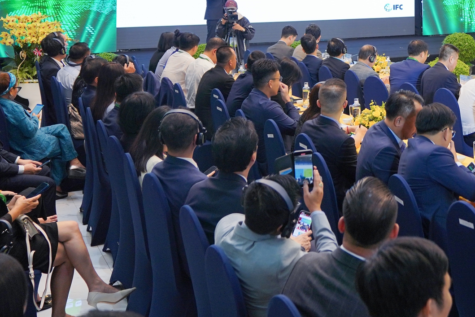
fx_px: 765
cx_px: 475
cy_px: -64
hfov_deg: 31.8
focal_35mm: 58
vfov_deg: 21.7
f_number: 2.8
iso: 400
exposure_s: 1/160
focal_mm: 24
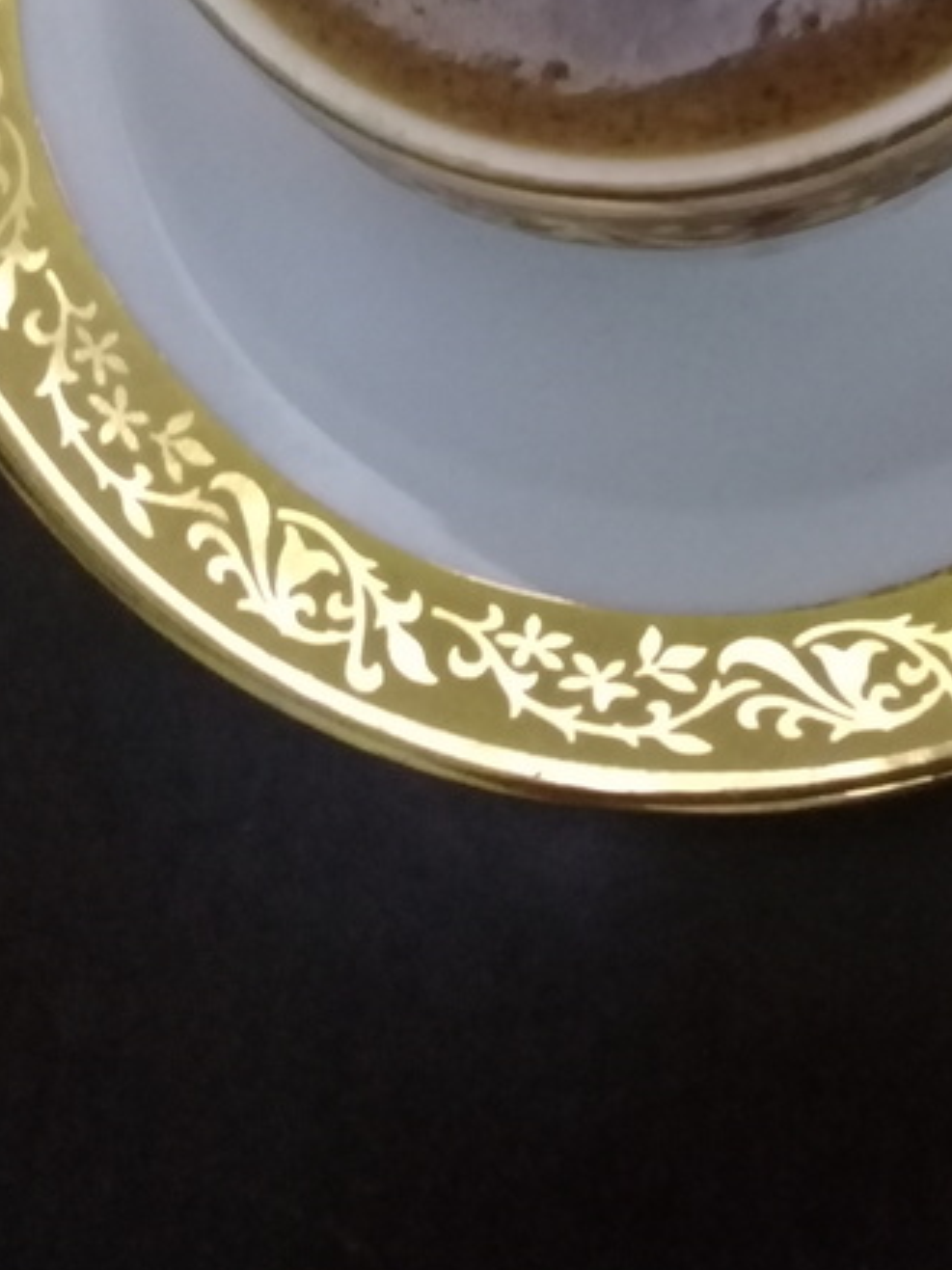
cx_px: 660
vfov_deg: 28.4
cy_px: 75
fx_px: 2385
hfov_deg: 22.5
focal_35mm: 65
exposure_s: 1/17
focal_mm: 3.3
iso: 400
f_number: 2.2
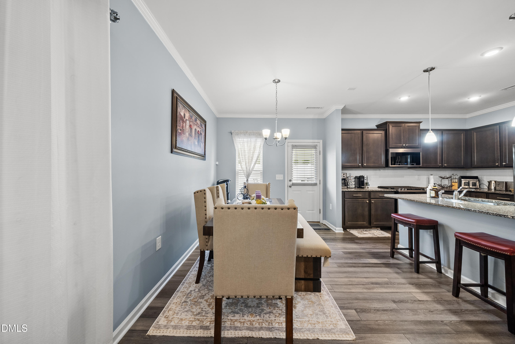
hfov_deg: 112.6
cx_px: 258
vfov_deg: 90.1
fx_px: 172
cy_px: 172
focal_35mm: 12
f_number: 7.1
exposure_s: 1/5
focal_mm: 12
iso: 800
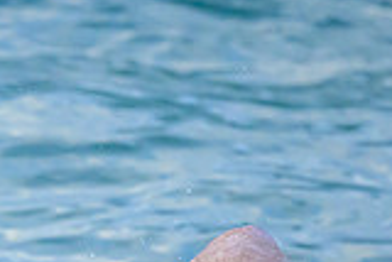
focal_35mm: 2907
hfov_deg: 0.7
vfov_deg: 0.5
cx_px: -56
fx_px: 31682
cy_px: 359
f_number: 6.3
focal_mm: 800
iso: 2800
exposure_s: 1/2000
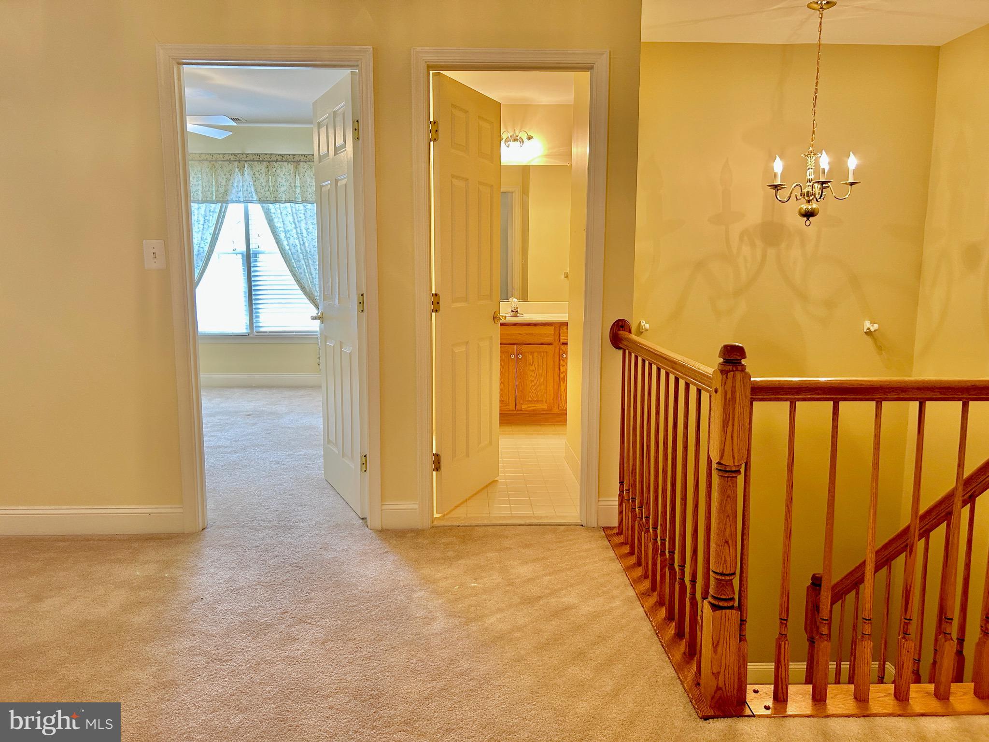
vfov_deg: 53.1
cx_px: 494
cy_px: 371
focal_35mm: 26
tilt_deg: -7.9
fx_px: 743
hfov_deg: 67.3
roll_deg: -0.1
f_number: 1.5
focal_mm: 5.7
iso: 125
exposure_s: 1/60
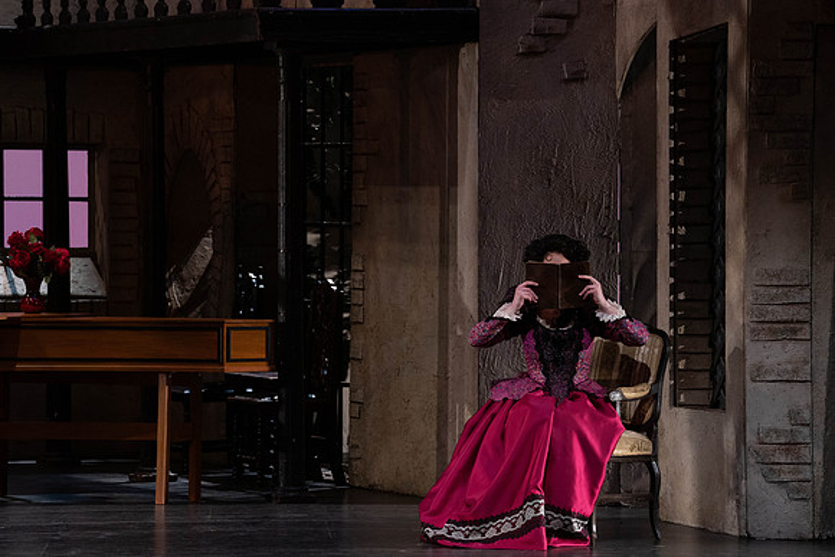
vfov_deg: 6.9
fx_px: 4640
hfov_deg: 10.3
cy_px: 278
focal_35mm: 200
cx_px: 418
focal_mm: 200
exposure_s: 1/250
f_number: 8
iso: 3200
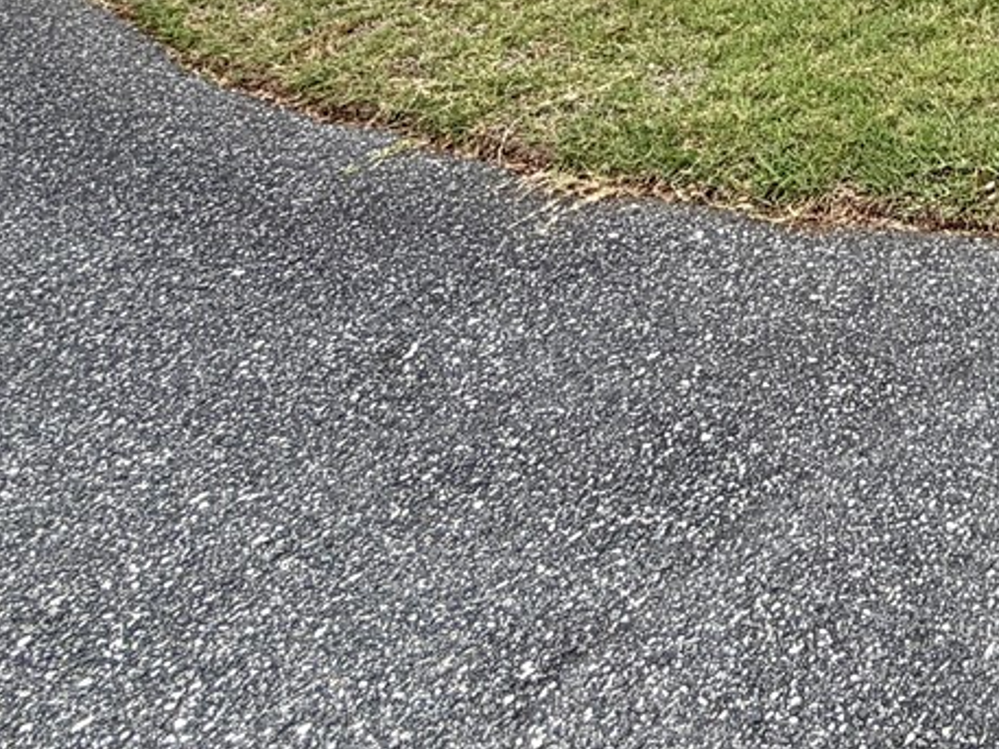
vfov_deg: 23.2
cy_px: -408
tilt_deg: -4.1
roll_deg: -1.0
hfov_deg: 30.7
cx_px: 1292
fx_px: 1414
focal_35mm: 49
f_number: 2.2
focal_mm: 2.22
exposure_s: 1/928
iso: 20
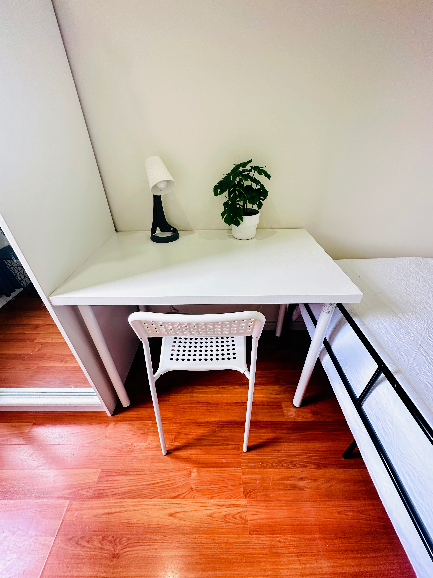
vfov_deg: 102.1
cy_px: 289
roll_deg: +0.2
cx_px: 216
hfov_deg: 85.7
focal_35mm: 14
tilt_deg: -35.2
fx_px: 233
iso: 160
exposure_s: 1/50
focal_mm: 2.22
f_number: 2.2
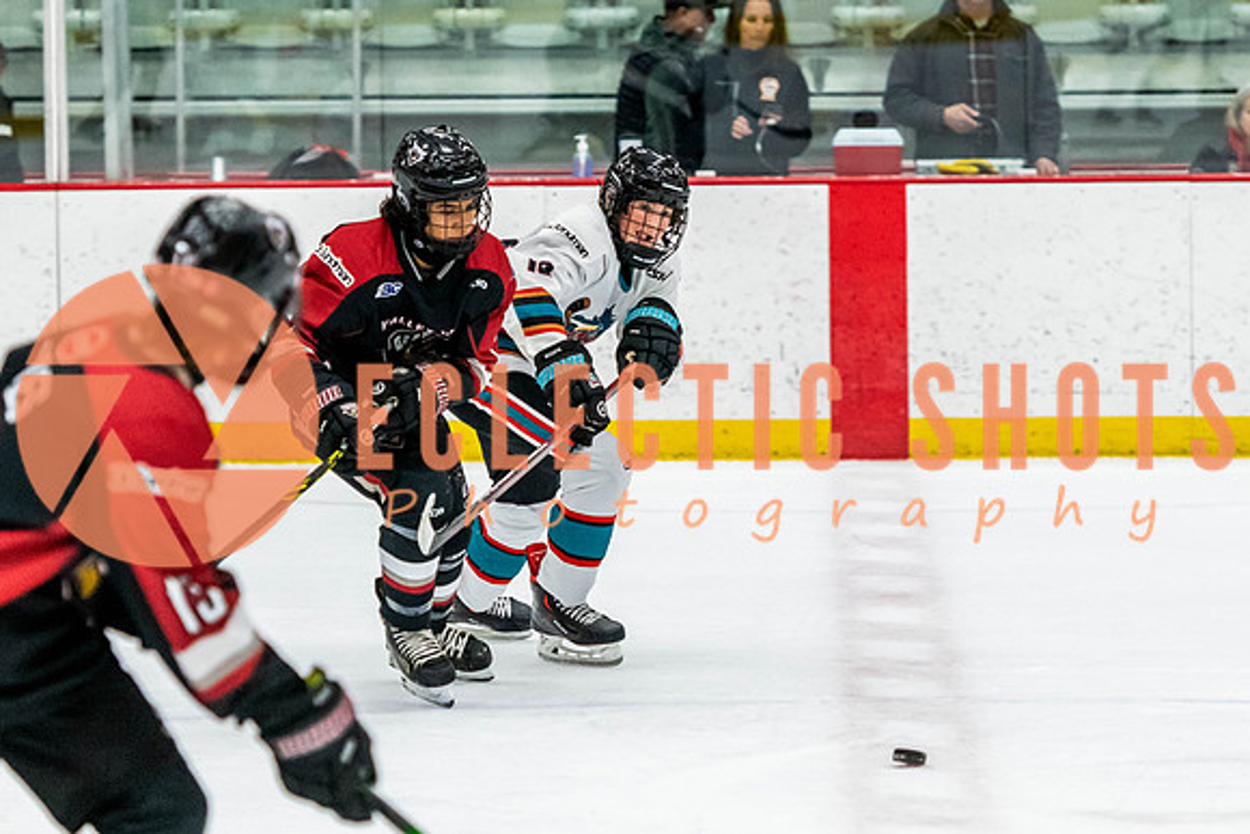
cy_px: 417
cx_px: 617
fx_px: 7938
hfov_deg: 9.0
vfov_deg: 6.0
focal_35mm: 229
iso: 2800
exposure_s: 1/640
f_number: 2.8
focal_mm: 120
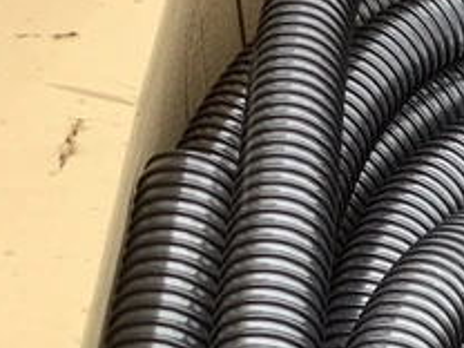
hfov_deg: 15.4
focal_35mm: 112
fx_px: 1501
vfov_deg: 13.0
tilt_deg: -38.9
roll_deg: -17.1
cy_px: 369
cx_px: 810
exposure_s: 1/120
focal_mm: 3.3
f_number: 2.4
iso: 32
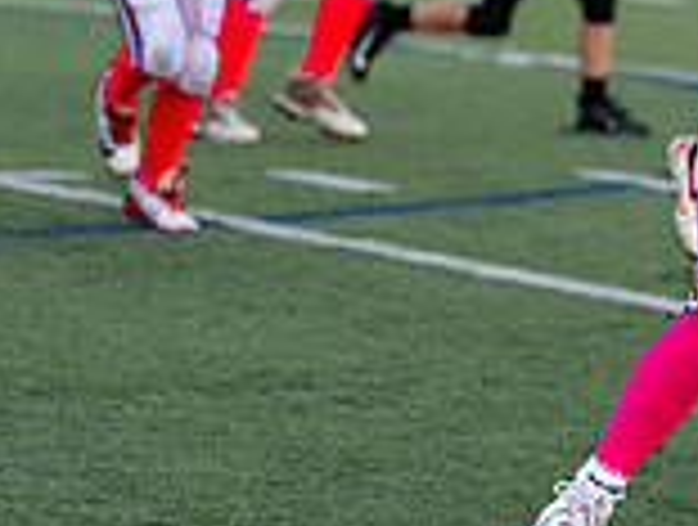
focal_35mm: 365
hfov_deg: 5.4
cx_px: 923
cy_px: 211
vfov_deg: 4.1
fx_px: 7377
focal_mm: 95
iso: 2500
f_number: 2.8
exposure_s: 1/1250
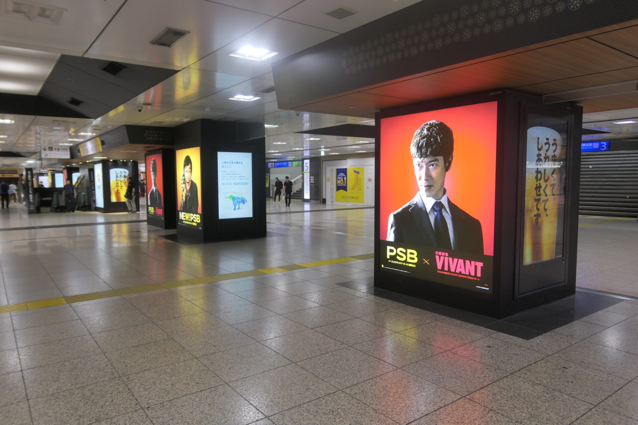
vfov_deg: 53.1
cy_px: 212
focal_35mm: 24
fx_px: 425
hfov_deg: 73.7
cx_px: 319
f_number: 2
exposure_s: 1/100
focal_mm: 8.8
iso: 125
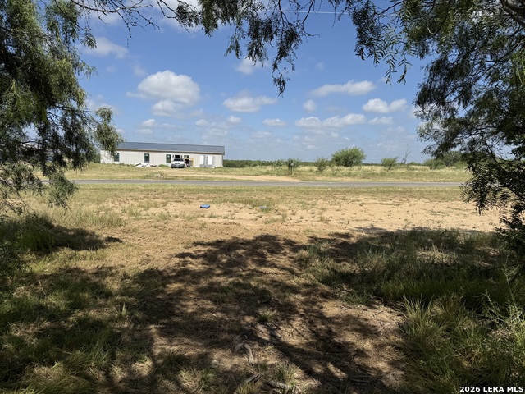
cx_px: 262
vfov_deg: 56.8
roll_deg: -1.2
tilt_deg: -4.9
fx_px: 364
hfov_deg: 71.6
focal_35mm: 24
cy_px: 197
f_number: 1.78
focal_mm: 6.76
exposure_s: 1/8130
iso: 80
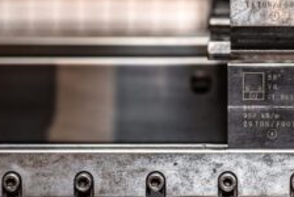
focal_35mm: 160
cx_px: 260
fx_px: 1308
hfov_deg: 12.7
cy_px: -68
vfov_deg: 8.5
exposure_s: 1/40
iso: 200
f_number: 2
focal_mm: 35
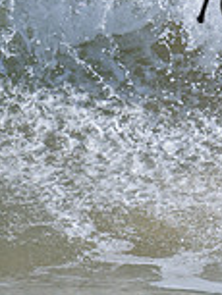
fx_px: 34259
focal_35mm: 4012
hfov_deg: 0.4
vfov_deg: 0.5
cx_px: 498
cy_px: 37
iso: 280
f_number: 6.3
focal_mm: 800
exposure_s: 1/2000
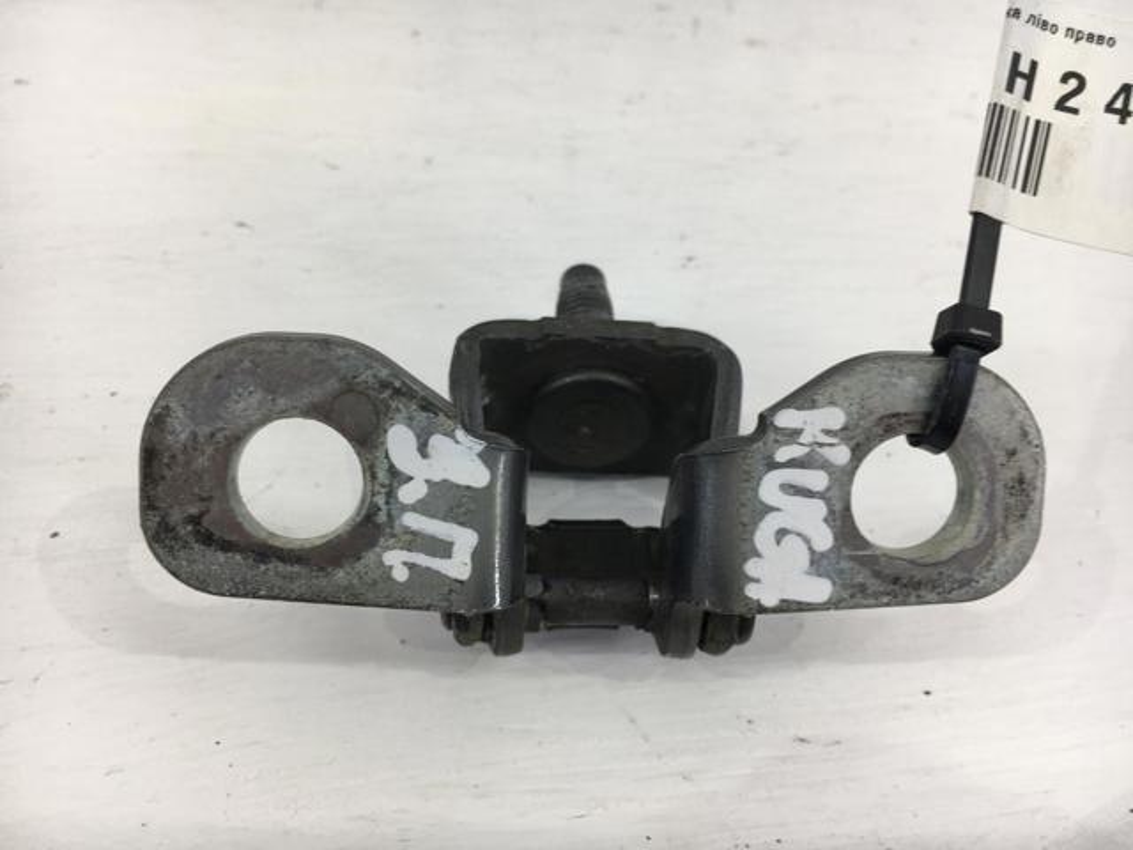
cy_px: 425
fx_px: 949
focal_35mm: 29
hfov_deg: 61.7
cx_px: 566
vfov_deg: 48.2
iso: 25
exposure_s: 1/50
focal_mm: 4.15
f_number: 2.2
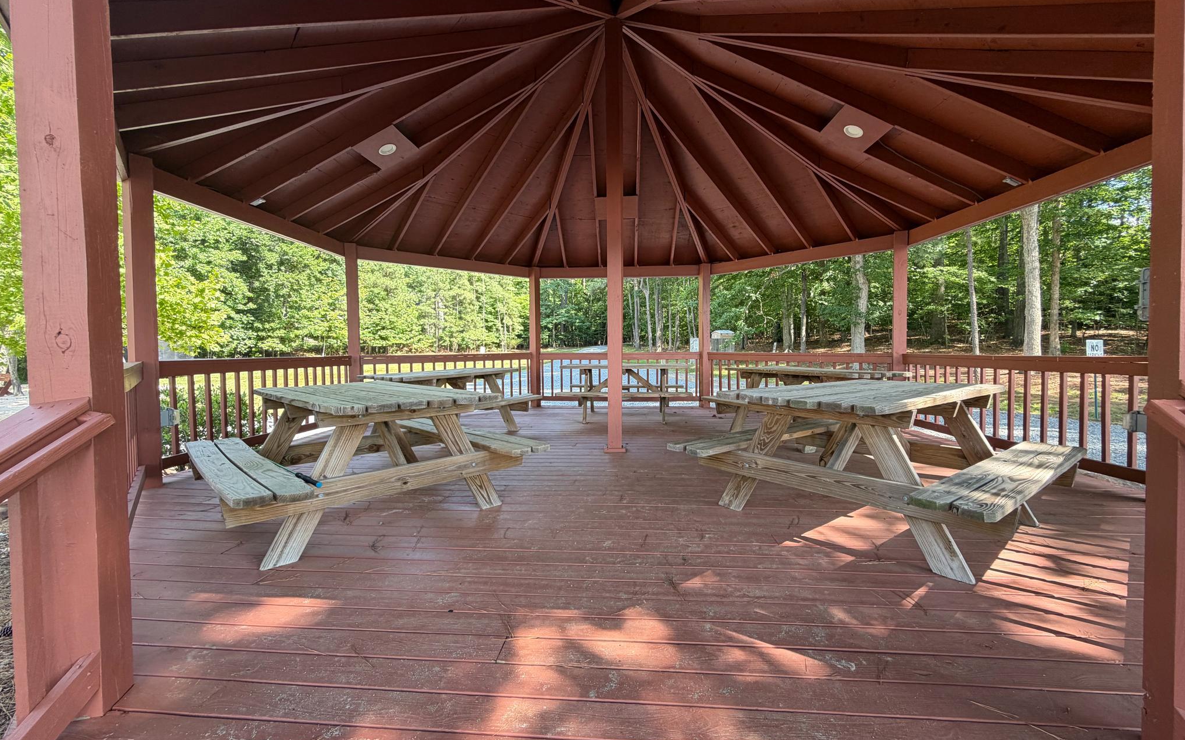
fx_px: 484
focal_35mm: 15
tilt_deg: -0.7
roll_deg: +1.0
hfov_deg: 101.5
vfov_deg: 74.8
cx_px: 598
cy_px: 360
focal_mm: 2.22
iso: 80
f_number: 2.2
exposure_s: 1/121
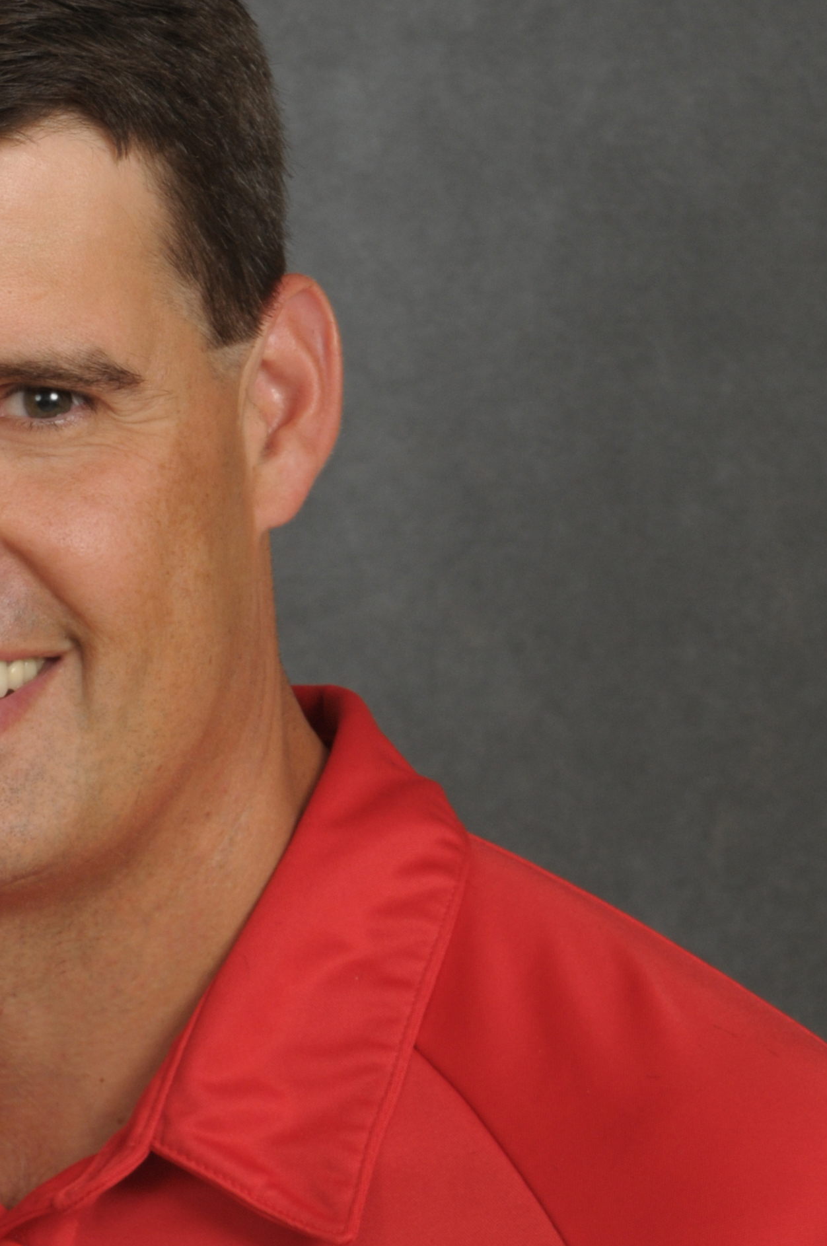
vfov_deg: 5.8
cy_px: 975
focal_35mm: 358
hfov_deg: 3.8
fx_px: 12376
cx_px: 53
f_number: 14
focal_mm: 105
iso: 200
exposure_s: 1/125
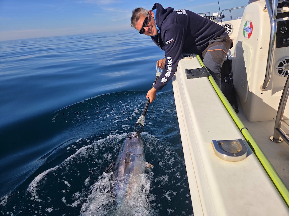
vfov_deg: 58.9
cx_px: 144
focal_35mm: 23
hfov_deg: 73.9
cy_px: 108
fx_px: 192
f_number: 1.8
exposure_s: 1/10000
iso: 80
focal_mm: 5.4
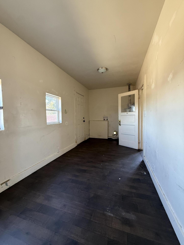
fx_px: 99
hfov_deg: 85.7
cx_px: 92
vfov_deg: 102.1
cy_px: 122
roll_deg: +0.8
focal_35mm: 14
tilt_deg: -1.7
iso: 320
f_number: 2.2
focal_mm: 2.22
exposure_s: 1/67
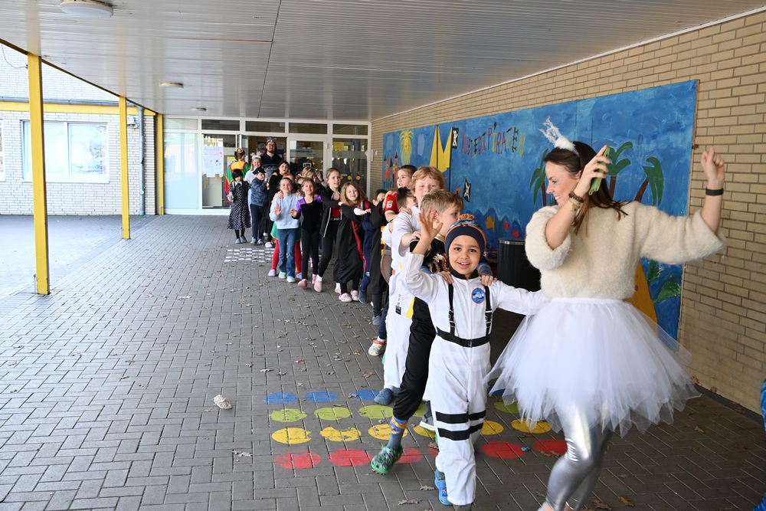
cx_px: 383
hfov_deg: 56.1
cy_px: 256
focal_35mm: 34
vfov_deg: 39.2
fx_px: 718
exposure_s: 1/160
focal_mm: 22.5
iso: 400
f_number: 3.5
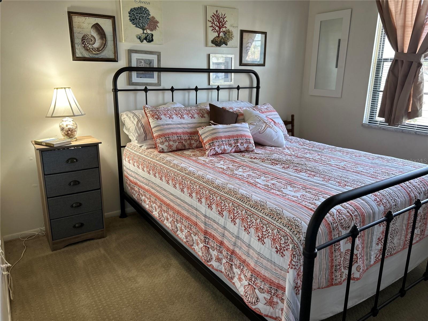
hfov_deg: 67.3
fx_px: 321
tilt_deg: -15.3
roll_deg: -0.2
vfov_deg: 53.1
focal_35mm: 26
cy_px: 160
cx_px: 214
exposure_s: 1/120
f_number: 1.5
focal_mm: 5.7
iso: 125
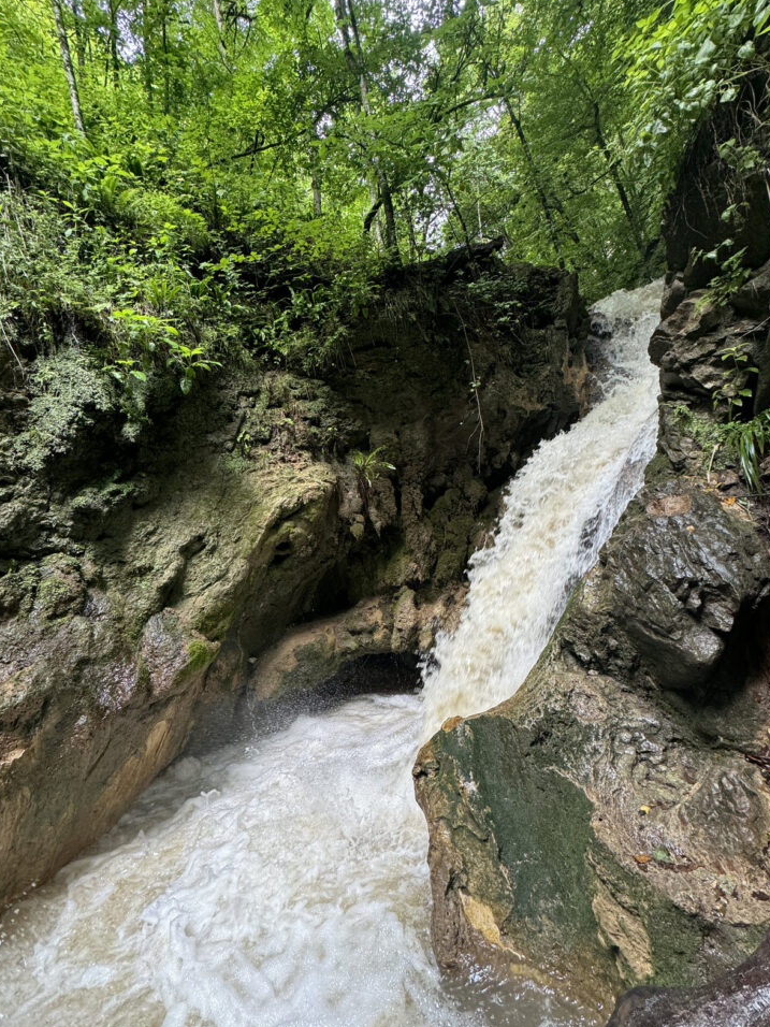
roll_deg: +10.1
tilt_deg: +4.7
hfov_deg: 81.7
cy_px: 525
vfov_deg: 98.2
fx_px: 445
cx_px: 389
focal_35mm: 15
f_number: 2.2
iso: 125
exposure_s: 1/99
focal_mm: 2.22
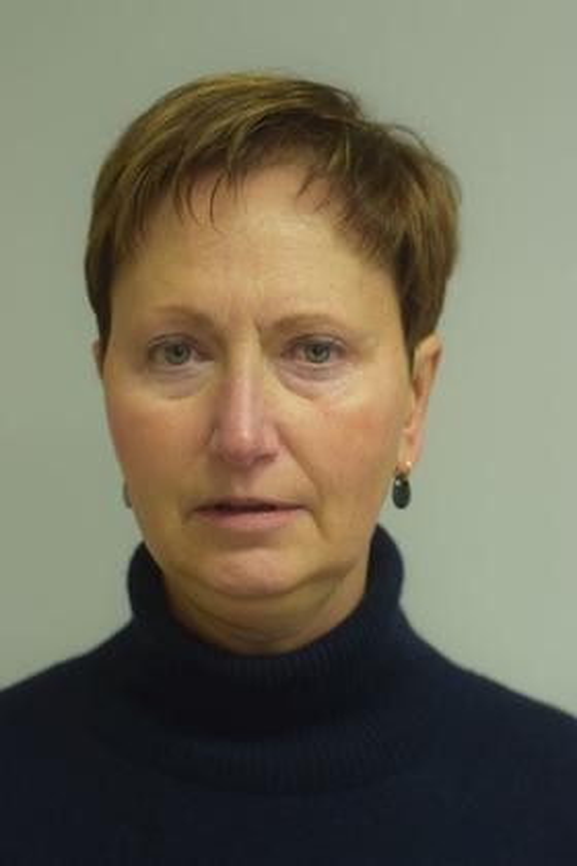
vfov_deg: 27.0
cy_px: 433
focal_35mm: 75
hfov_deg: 18.2
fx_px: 1803
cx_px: 288
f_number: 2.8
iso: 450
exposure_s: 1/60
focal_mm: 50
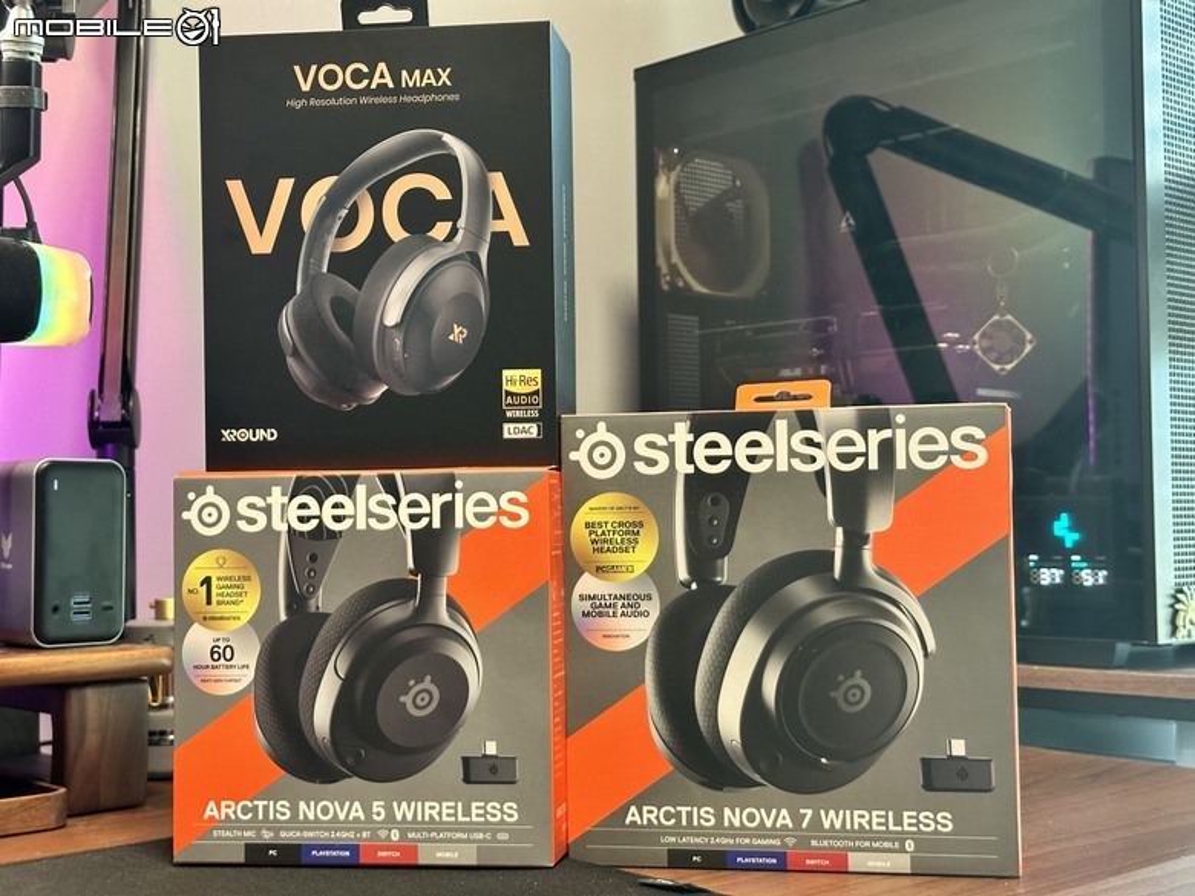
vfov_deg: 30.3
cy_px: 448
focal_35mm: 48
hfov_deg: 39.7
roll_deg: +0.3
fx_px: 1657
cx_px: 598
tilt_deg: +2.8
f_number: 1.78
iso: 200
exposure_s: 1/60
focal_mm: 6.86
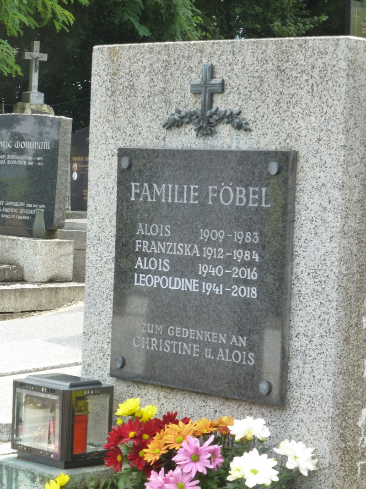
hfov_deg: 12.9
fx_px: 1622
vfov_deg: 17.1
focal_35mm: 115
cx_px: 183
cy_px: 244
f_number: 5.3
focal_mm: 20.6
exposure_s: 1/100
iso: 160
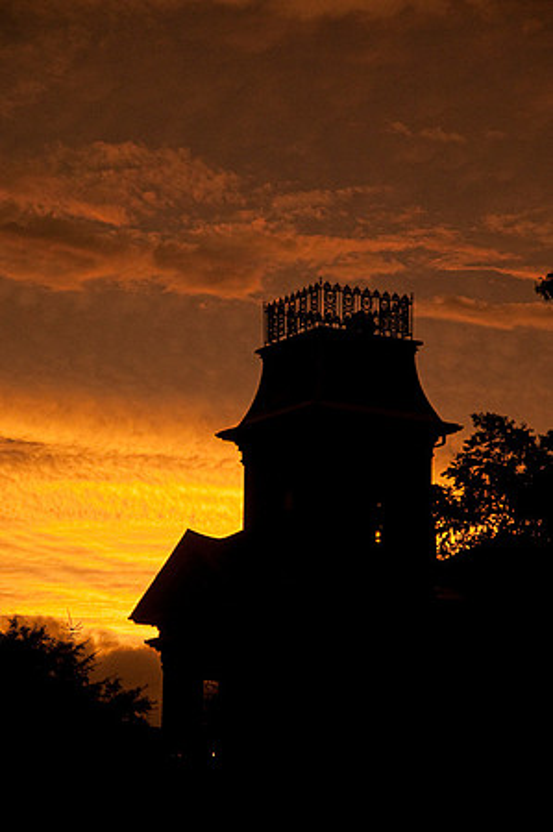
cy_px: 416
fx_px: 1905
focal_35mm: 82
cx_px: 276
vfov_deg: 24.6
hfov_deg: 16.5
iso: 640
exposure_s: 1/640
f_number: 5.3
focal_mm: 55
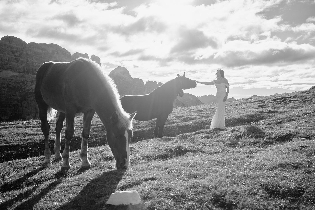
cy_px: 105
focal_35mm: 35
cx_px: 158
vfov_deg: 37.9
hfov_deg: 54.4
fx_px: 306
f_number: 2.8
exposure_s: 1/4000
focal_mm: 23
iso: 125
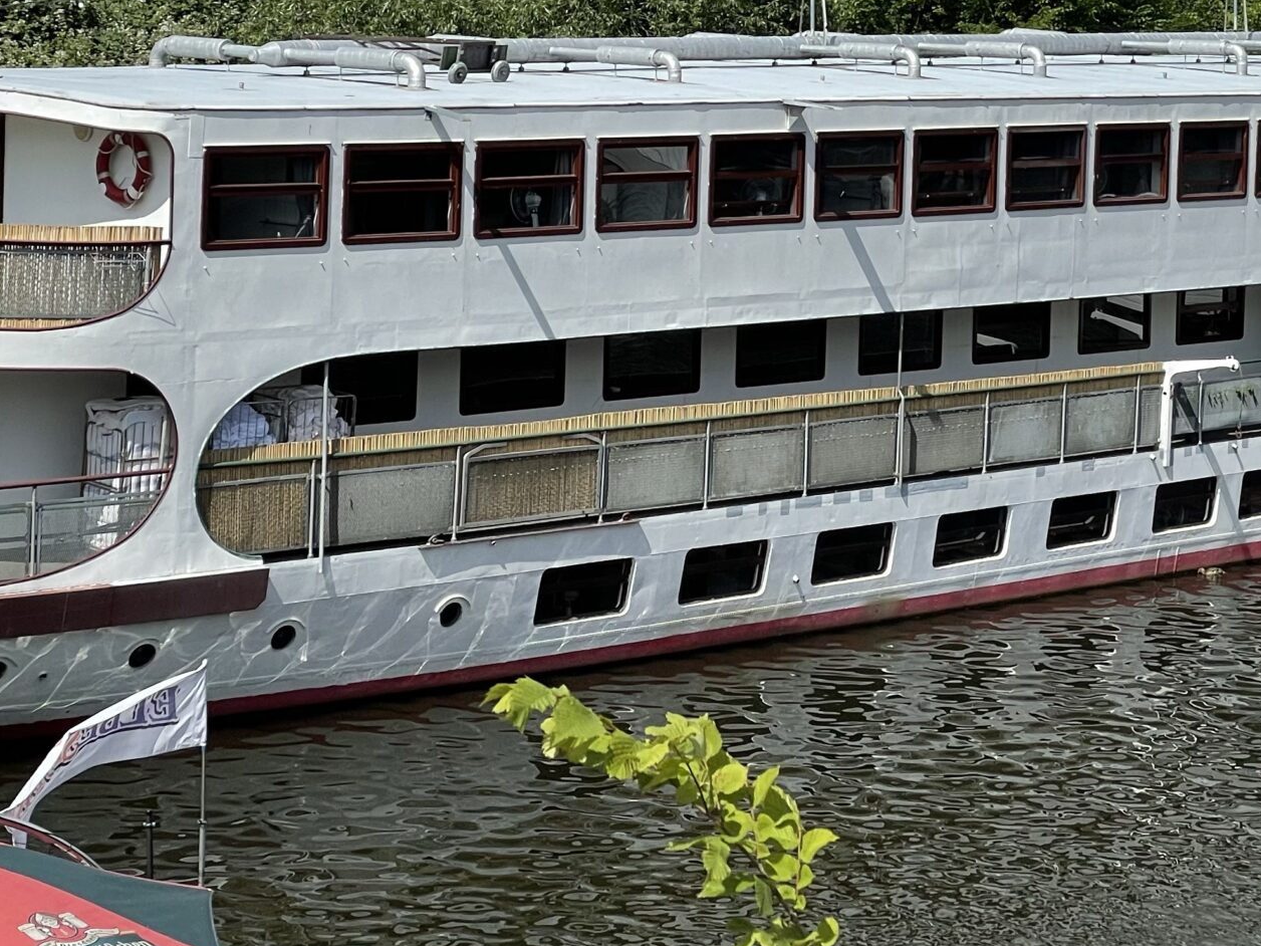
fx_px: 3861
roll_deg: -1.7
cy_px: 39
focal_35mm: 106
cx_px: 1042
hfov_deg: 18.3
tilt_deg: -1.1
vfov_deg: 13.8
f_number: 2
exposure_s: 1/2179
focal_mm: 6
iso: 25
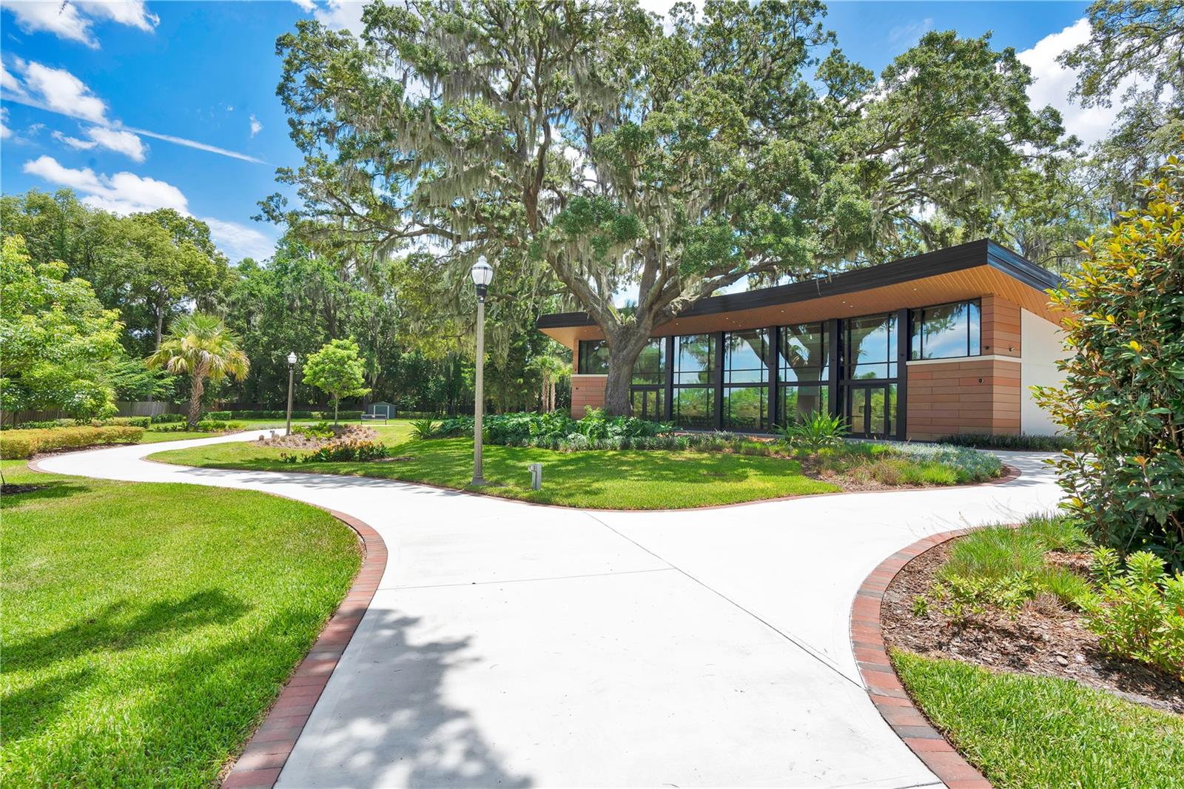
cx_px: 592
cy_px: 394
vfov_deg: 73.7
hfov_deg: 96.7
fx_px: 526
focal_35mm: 16
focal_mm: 16
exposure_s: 1/160
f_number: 10
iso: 100
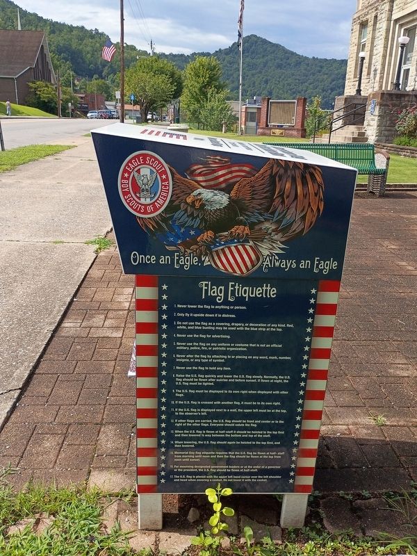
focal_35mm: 29
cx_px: 208
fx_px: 466
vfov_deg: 61.7
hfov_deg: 48.2
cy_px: 278
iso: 101
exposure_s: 1/862
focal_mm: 4.27
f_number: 1.8
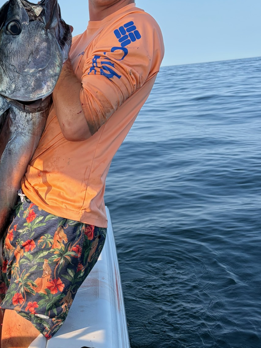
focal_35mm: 47
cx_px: 29
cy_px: 166
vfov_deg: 40.4
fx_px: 472
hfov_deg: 29.7
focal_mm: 5.96
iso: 50
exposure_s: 1/2208
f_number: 1.6
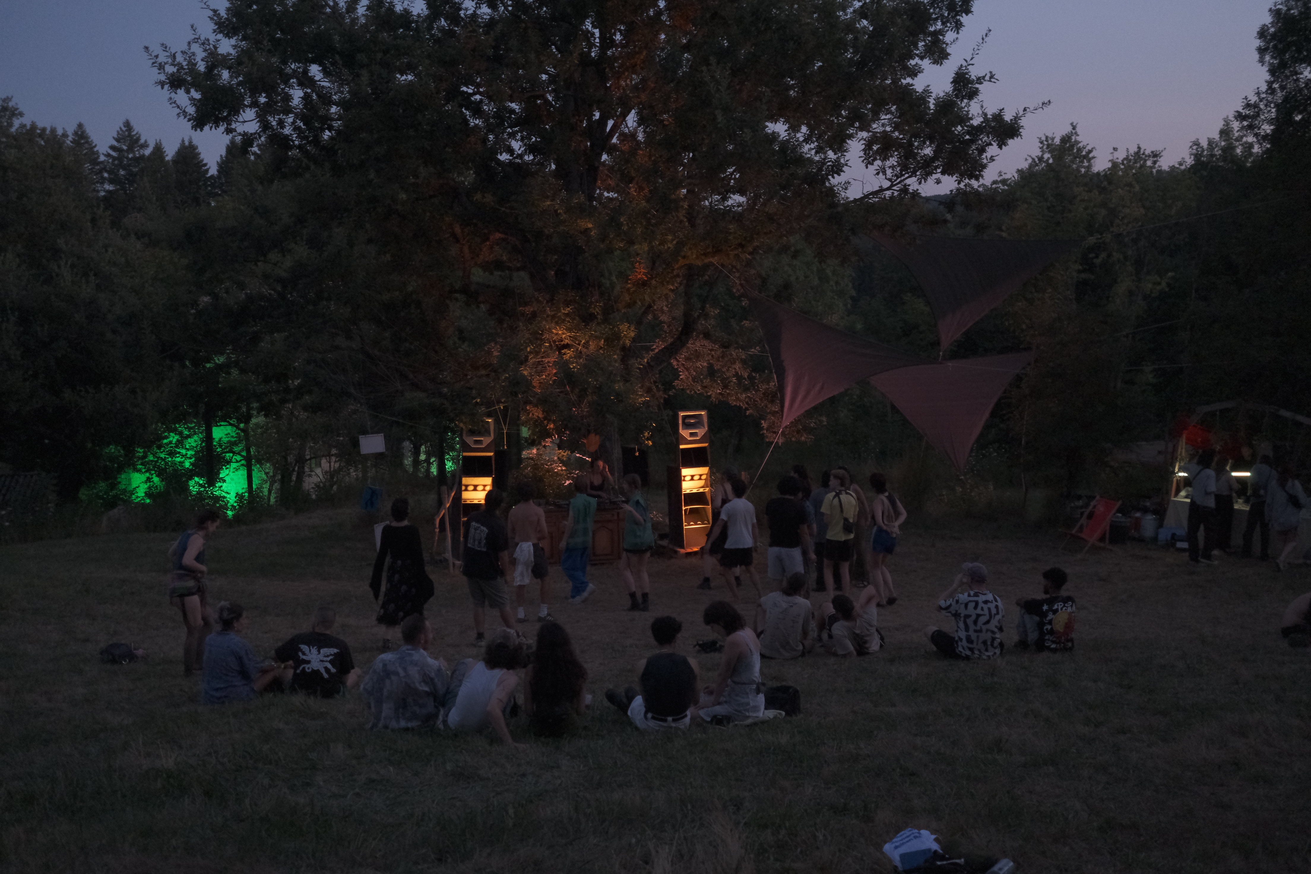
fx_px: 1493
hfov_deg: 47.4
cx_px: 656
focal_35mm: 41
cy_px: 437
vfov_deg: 32.6
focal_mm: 27
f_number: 2.8
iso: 2500
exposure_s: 1/100
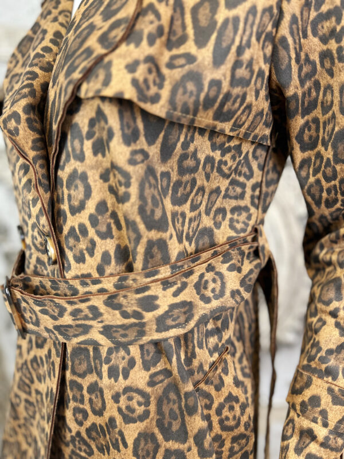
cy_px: 230
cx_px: 172
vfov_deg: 67.3
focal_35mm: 26
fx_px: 345
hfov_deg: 53.1
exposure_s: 1/50
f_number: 1.5
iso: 80
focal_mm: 5.7
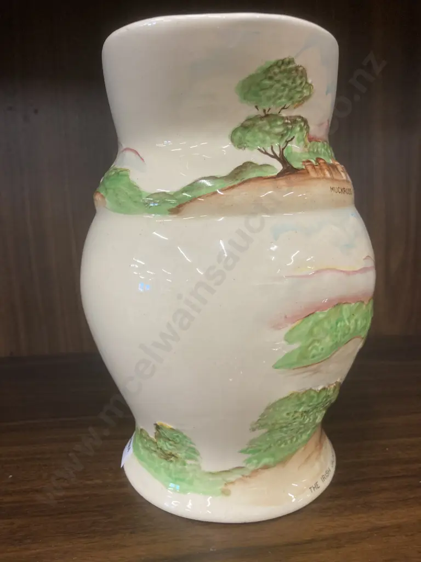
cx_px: 210
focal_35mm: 28
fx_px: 454
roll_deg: +0.7
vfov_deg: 63.4
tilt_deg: -10.4
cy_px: 281
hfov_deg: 49.7
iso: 80
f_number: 1.8
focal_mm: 3.99
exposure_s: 1/50
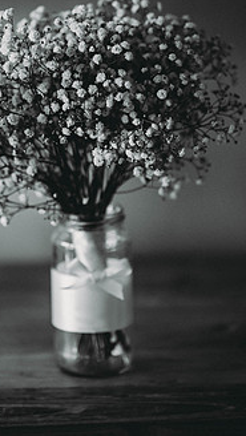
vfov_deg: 17.5
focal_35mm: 122
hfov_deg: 9.9
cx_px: 72
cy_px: 175
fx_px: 1412
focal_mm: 85
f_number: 1.8
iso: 320
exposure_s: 1/160
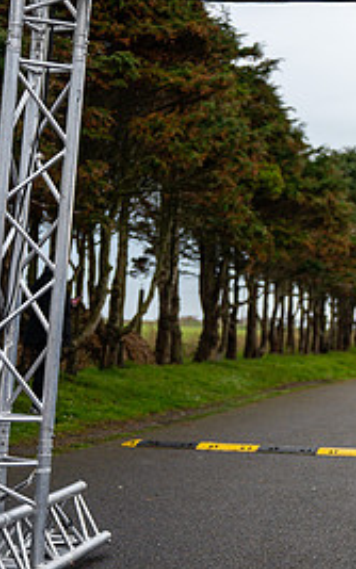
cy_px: 214
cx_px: 535
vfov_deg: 24.6
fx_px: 1303
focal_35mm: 84
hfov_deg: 14.5
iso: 125
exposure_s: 1/1250
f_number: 2.8
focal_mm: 38
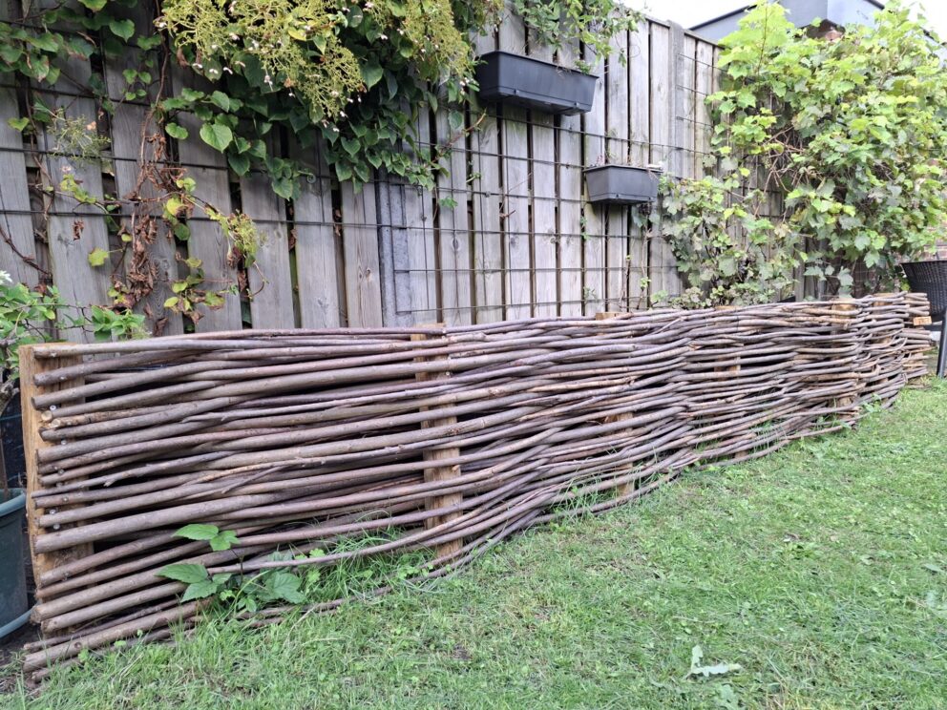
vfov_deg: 58.9
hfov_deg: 73.9
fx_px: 629
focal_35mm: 23
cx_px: 474
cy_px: 355
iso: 32
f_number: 1.8
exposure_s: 1/100
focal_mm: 5.54
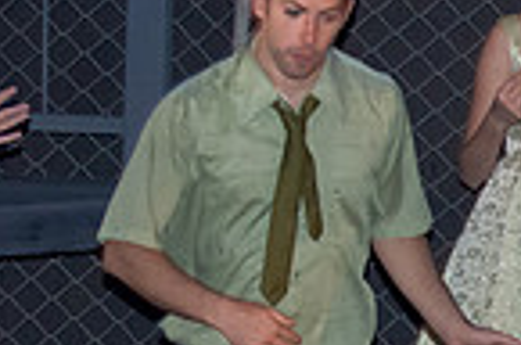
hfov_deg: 4.9
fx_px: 6051
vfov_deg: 3.3
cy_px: 476
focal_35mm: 419
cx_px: 711
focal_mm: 70
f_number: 2.8
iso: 3200
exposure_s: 1/100
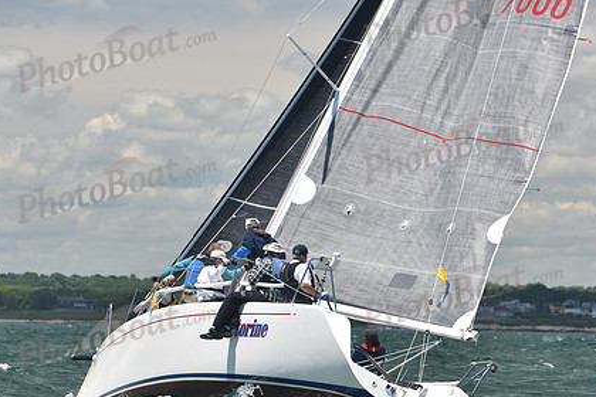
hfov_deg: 9.3
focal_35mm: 221
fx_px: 3658
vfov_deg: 6.2
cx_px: 291
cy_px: 240
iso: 320
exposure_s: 1/800
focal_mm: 160
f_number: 5.6
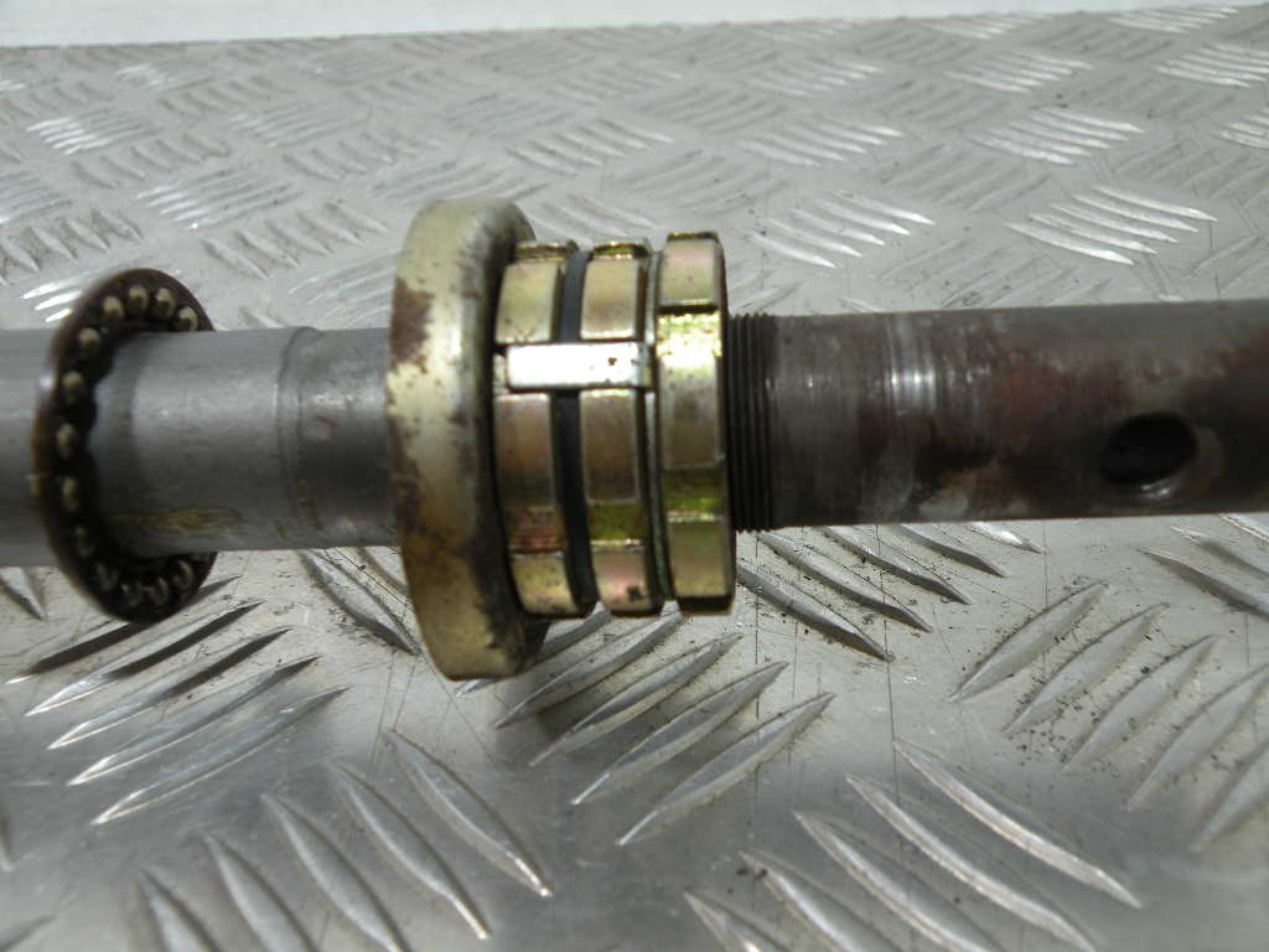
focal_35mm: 33
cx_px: 634
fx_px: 1210
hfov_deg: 55.4
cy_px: 476
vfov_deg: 42.9
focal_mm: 5.8
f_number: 3.2
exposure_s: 1/59.8
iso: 65
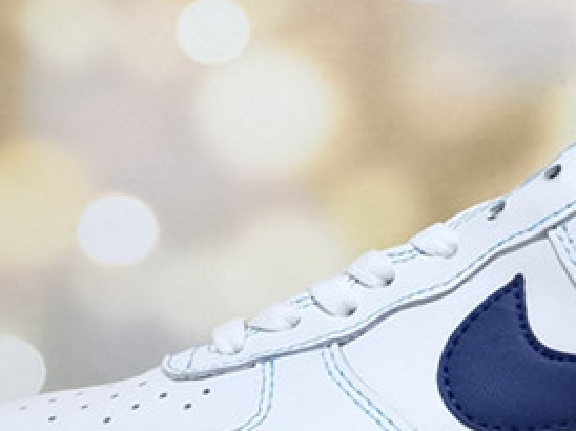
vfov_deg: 21.1
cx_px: 465
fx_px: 1147
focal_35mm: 69
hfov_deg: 27.6
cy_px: 327
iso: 500
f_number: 2.2
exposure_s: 1/20
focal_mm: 2.26
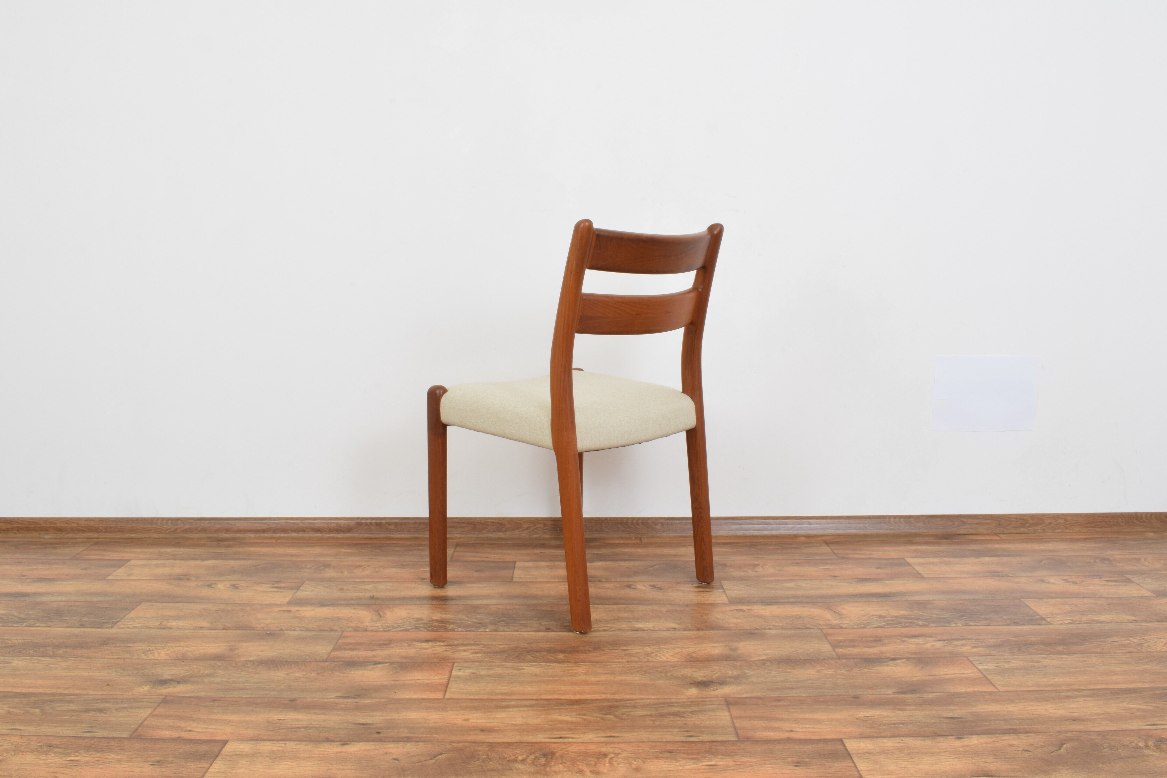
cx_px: 584
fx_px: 1021
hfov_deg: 59.5
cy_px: 389
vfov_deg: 41.7
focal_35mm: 32
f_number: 25
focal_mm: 21
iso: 100
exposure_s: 4
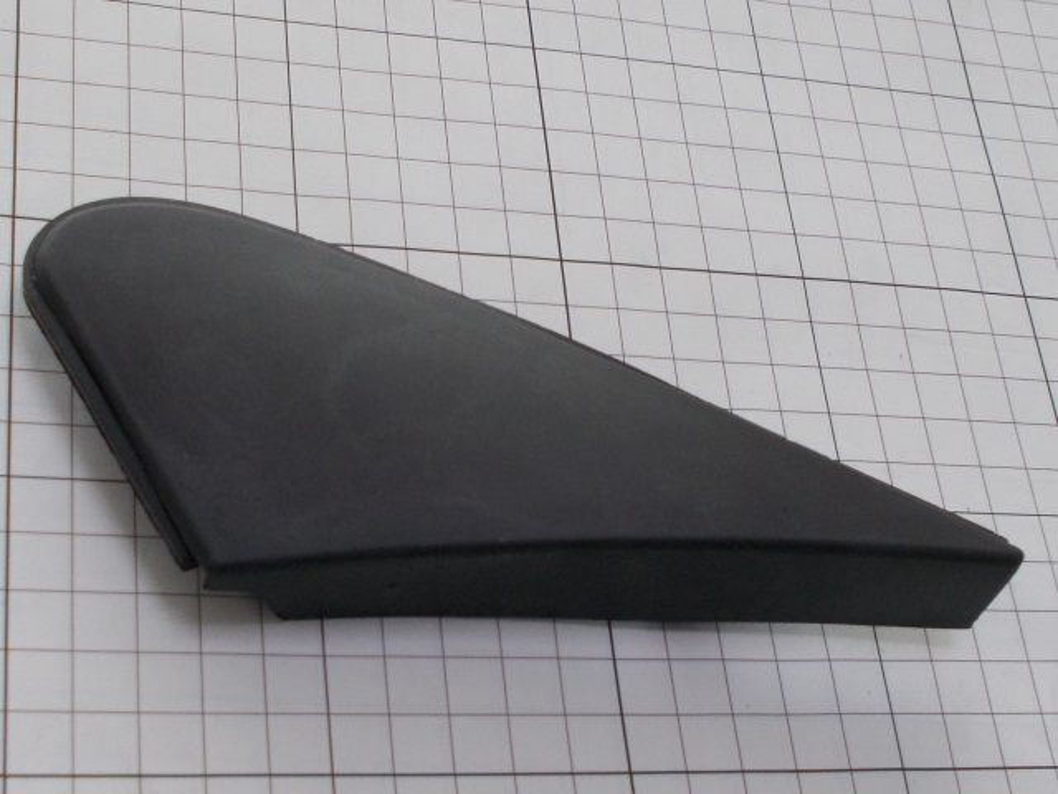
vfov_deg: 53.1
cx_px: 529
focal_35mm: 26
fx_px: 795
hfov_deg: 67.3
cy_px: 397
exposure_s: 1/40
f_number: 3.2
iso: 80
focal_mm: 4.6
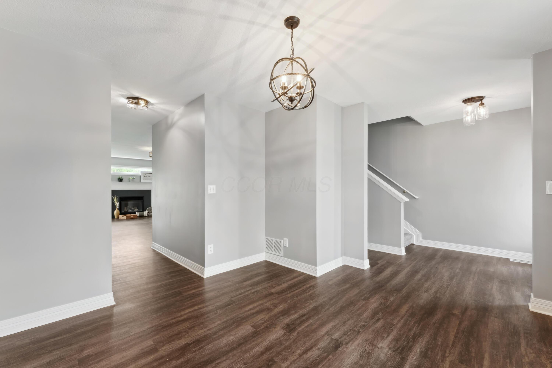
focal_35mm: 14
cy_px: 184
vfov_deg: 81.2
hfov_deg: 104.3
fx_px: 215
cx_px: 276
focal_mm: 14
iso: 400
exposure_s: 1/5
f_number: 13
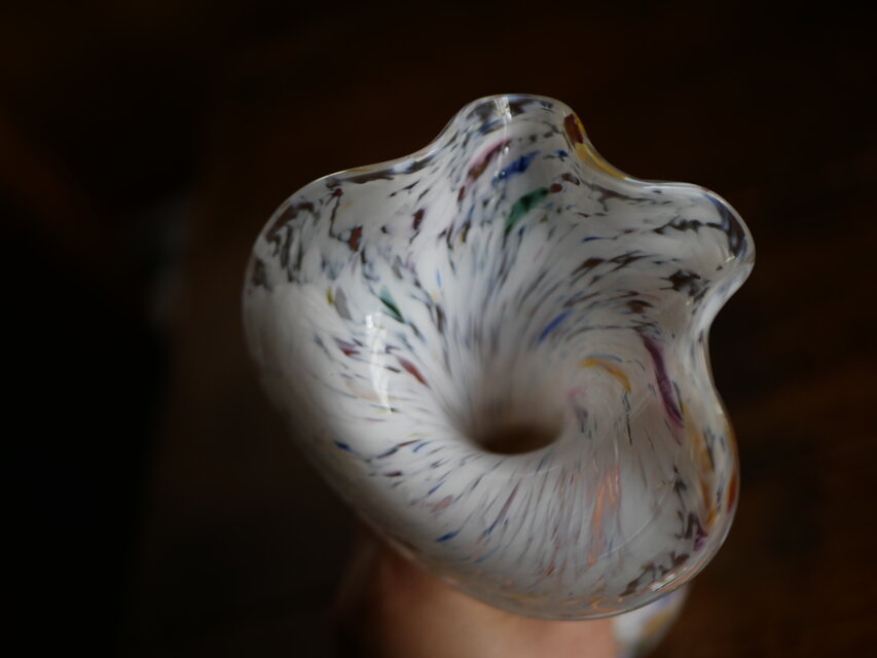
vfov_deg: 29.1
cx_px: 438
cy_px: 329
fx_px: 1267
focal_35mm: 50
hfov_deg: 38.2
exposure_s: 1/125
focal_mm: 25
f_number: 1.7
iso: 200
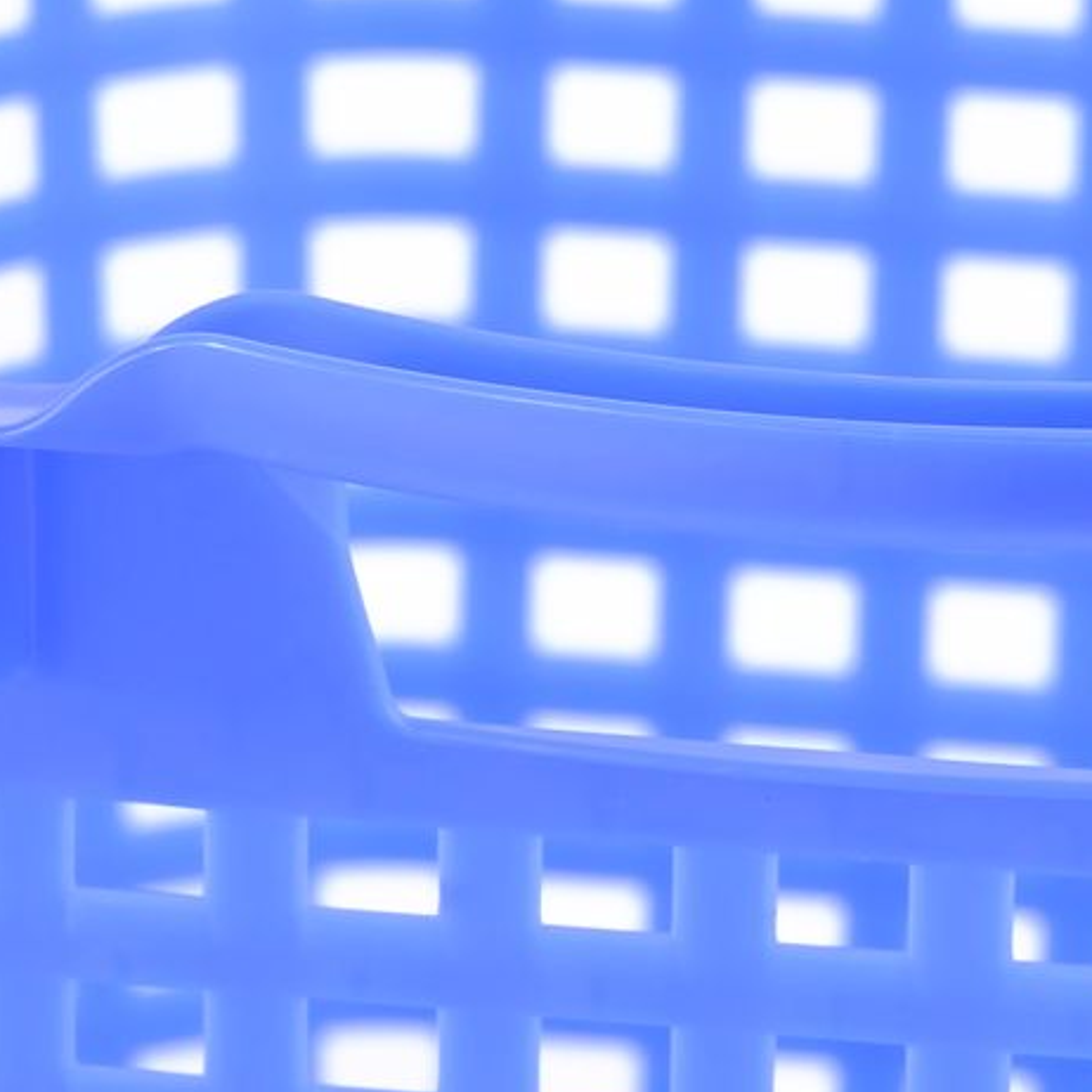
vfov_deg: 4.1
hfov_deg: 4.1
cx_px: 856
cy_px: 682
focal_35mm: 426
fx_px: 15204
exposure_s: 1/85
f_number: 5.8
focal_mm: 120.6
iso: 800
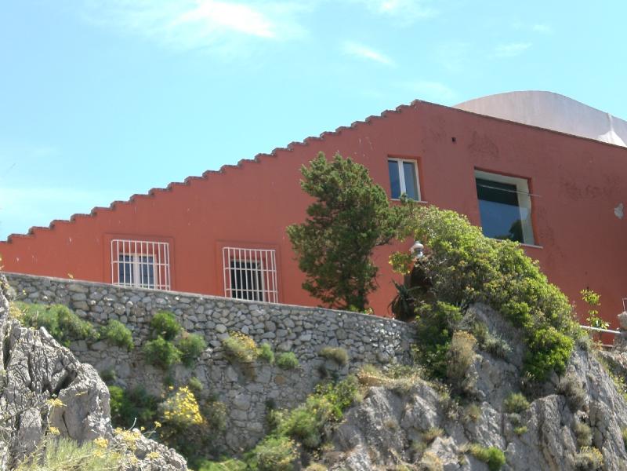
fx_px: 1358
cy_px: 236
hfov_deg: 26.0
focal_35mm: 75
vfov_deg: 19.6
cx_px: 314
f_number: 4.5
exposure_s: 1/250
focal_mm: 12.47
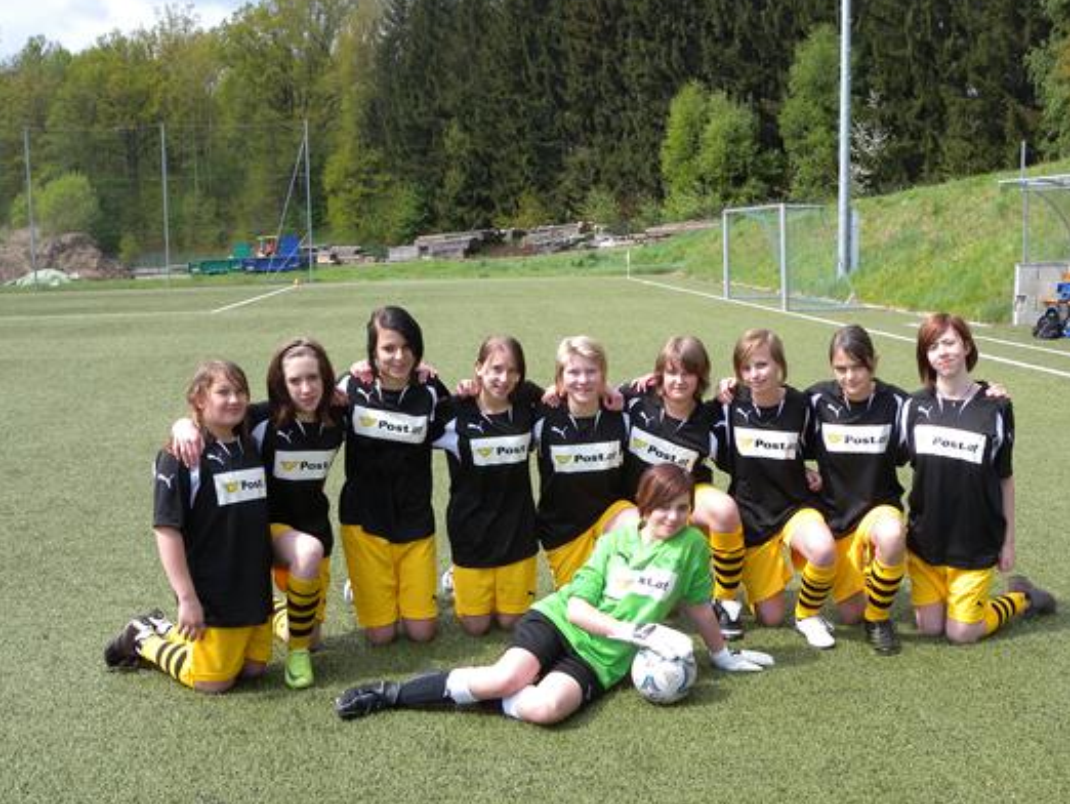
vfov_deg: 37.7
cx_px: 588
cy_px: 459
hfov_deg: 48.9
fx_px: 1175
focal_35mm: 38
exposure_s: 1/186
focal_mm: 6.7
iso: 64
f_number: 4.7
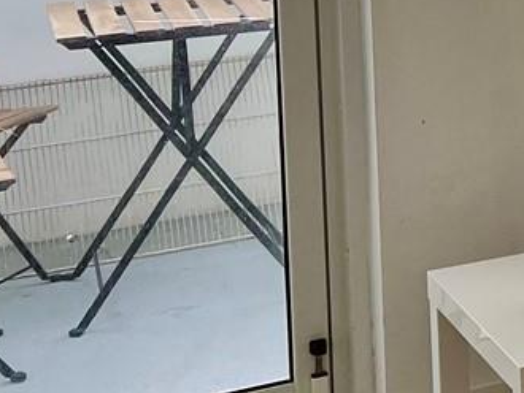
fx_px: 1909
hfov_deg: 12.9
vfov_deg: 11.4
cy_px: -176
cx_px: 1150
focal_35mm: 126
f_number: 1.5
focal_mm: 5.7
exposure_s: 1/350
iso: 50
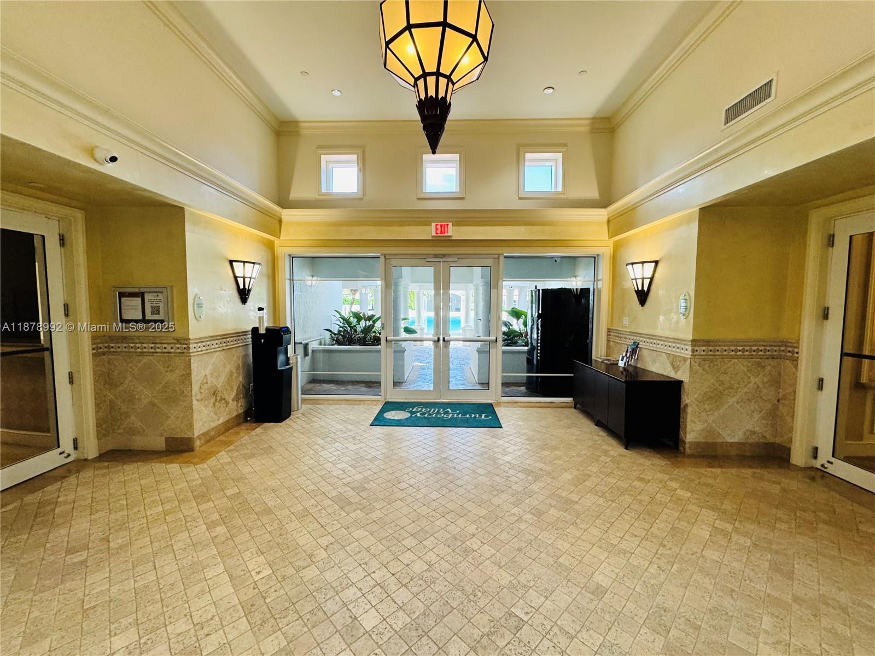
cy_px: 328
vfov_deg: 85.7
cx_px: 438
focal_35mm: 14
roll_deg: +0.1
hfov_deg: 102.1
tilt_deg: -3.7
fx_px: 354
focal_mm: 2.22
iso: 250
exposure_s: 1/120
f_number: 2.2
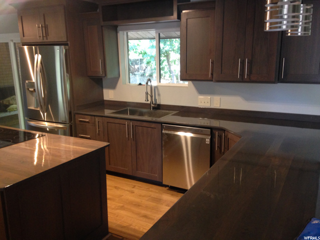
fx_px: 305
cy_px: 120
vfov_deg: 42.9
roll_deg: +1.1
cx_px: 160
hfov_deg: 55.4
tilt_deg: -11.5
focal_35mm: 33
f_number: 2.4
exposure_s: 1/20
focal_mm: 4.12
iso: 200
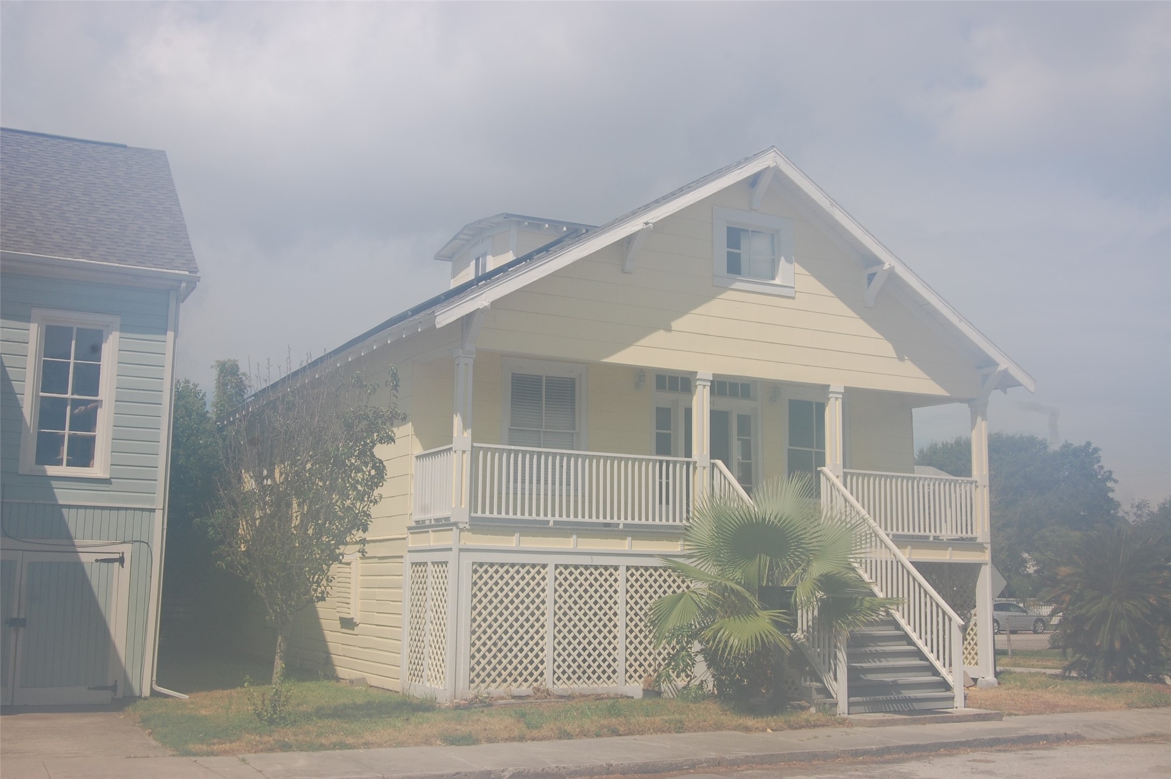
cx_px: 586
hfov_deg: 49.6
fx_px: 1267
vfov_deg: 34.1
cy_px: 390
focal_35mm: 39
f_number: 10
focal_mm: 26
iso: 200
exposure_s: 1/400
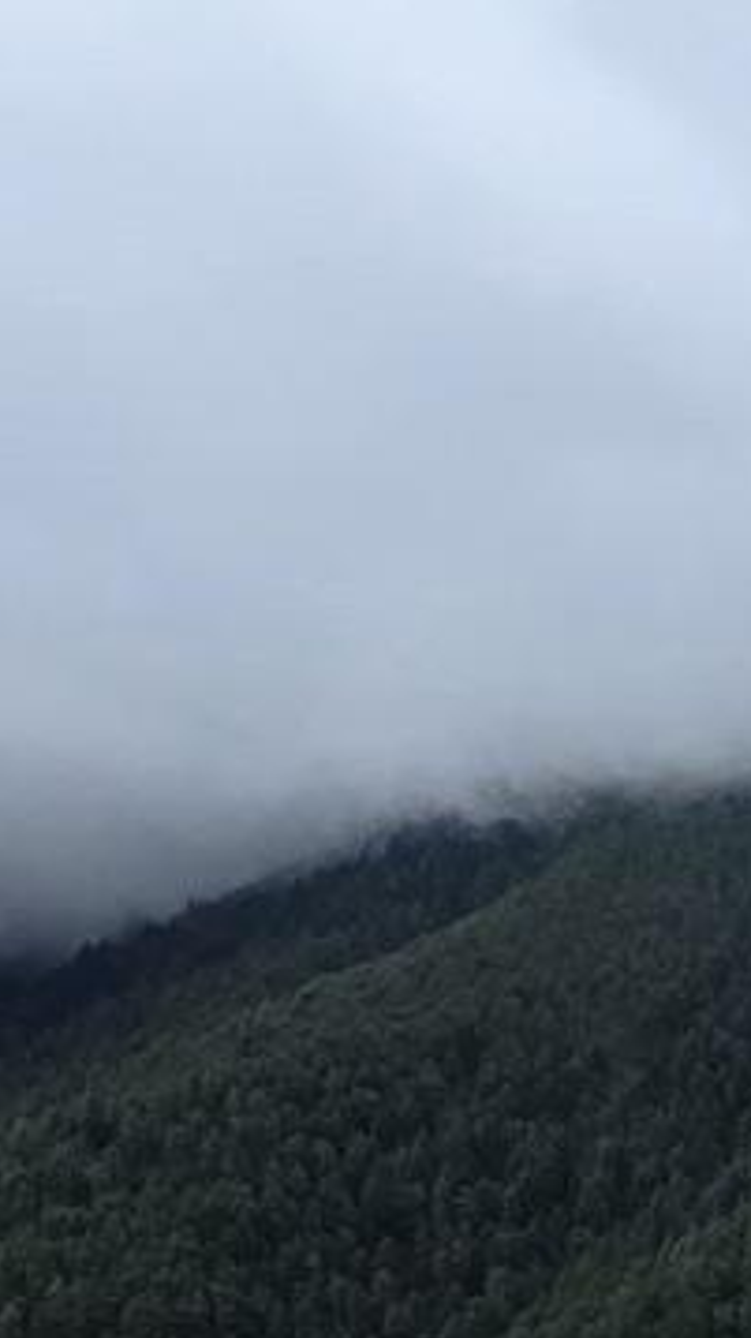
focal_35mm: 76
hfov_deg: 12.7
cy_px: 1536
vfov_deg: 25.5
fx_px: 2694
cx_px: 1730
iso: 50
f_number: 2.2
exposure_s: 1/4165
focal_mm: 2.2
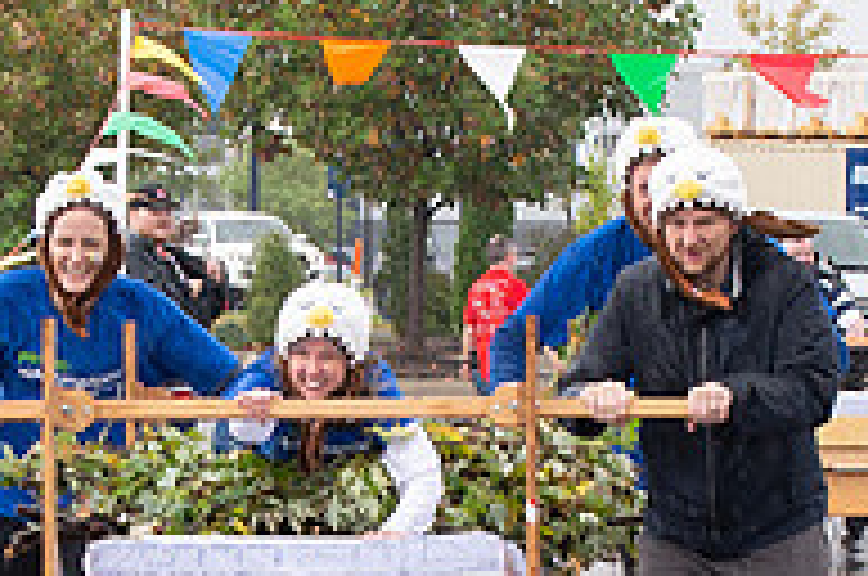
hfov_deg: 4.7
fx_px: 10519
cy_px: 718
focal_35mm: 437
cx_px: 448
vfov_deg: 3.1
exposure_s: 1/400
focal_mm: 70
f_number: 7.1
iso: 800
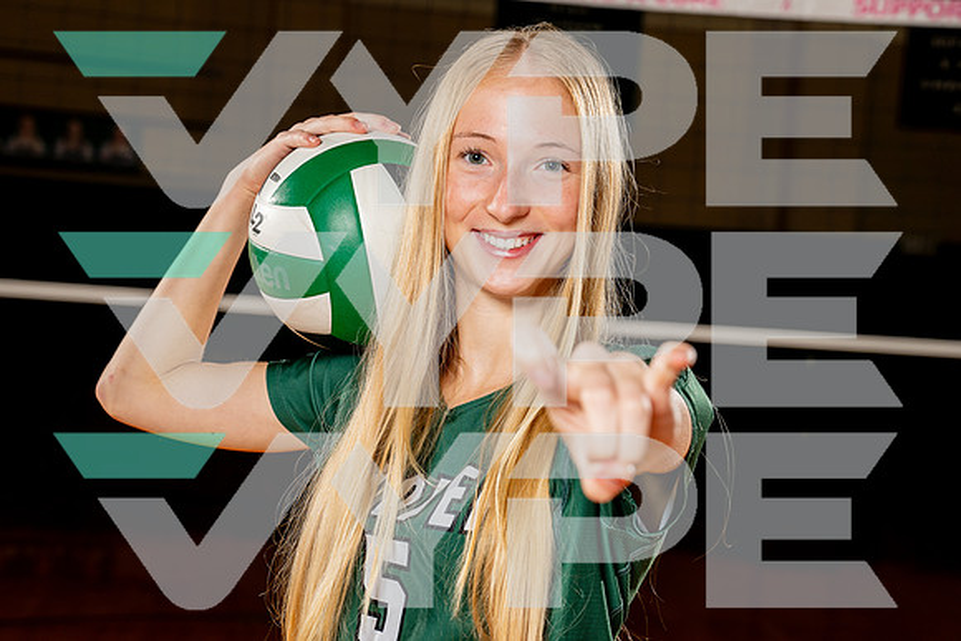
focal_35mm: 77
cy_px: 320
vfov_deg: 17.8
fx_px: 2048
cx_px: 479
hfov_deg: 26.4
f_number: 5.6
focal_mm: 70
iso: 250
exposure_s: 1/250
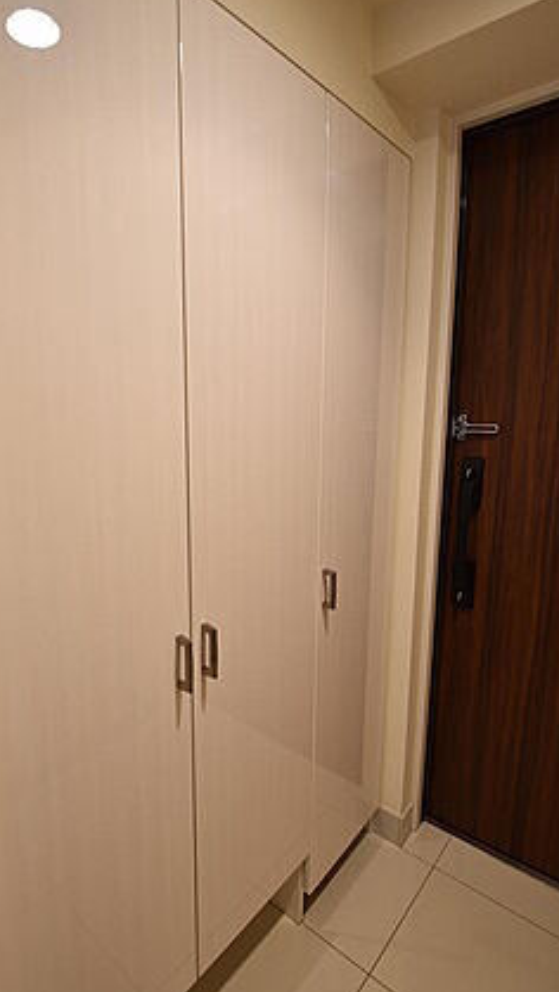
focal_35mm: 18
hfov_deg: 59.7
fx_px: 474
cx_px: 189
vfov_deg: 92.6
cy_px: 497
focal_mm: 10
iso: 100
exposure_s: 1/8
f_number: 3.5
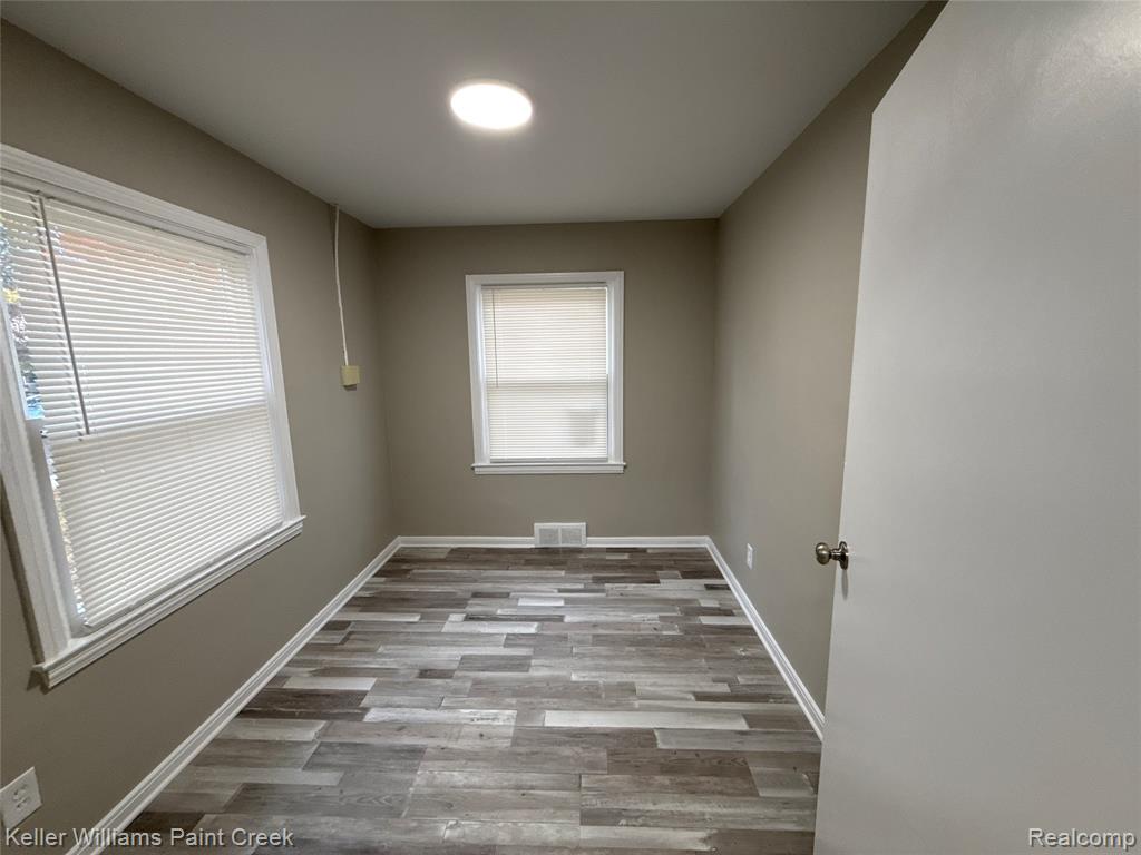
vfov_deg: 85.7
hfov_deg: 102.1
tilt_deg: -11.4
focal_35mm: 14
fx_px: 461
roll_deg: +0.3
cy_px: 428
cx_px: 570
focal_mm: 2.22
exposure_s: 1/120
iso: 250
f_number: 2.2
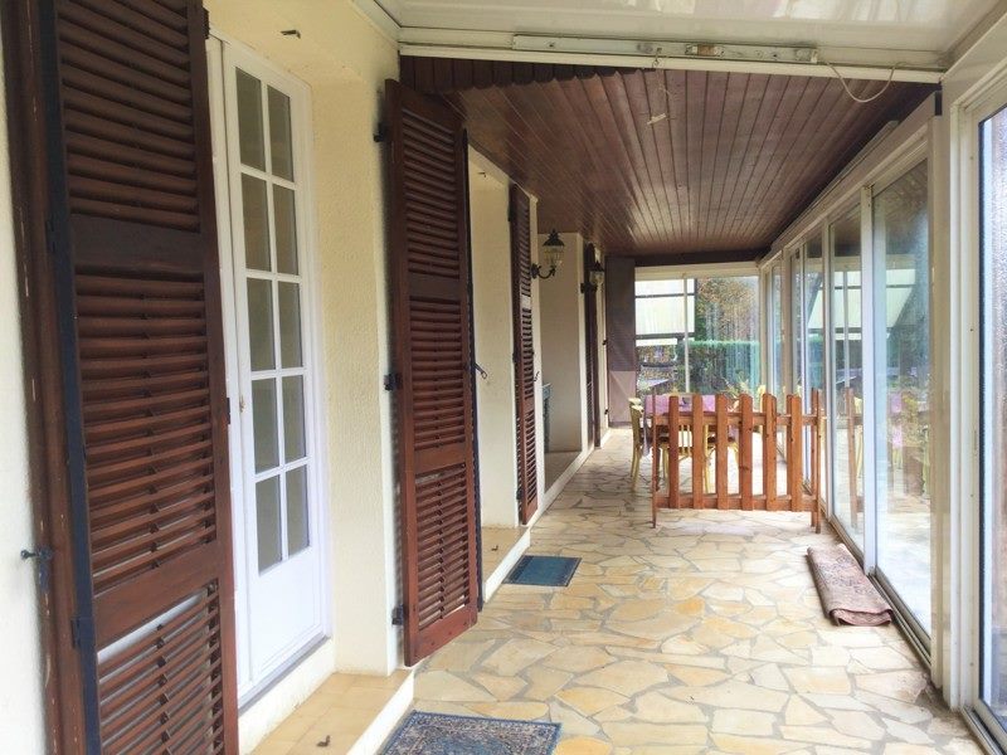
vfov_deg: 45.4
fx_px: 902
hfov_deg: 58.4
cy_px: 378
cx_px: 504
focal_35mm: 31
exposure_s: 1/50
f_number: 2.4
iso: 25
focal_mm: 3.3
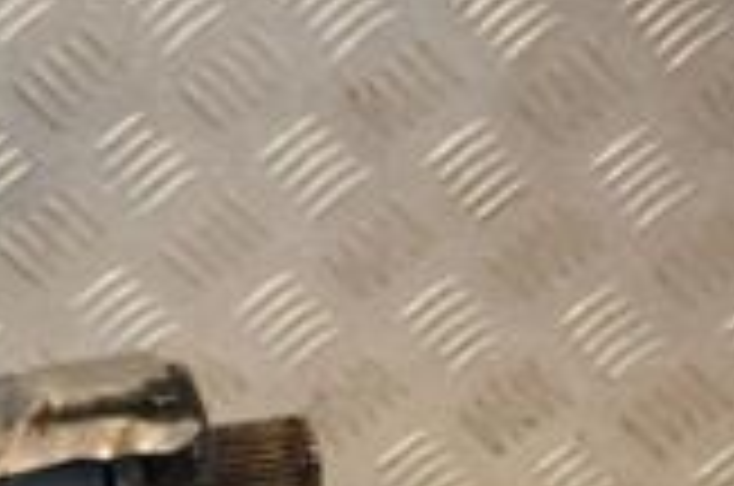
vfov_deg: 8.2
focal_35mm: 166
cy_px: 148
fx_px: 3378
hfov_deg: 11.7
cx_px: -473
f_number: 5
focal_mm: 30
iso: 800
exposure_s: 1/200
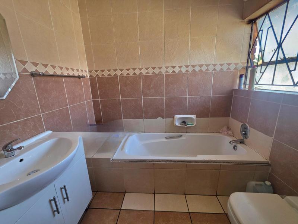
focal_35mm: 13
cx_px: 149
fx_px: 112
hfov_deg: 106.2
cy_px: 112
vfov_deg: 89.9
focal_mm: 2.2
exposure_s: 1/101
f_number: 1.9
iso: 160
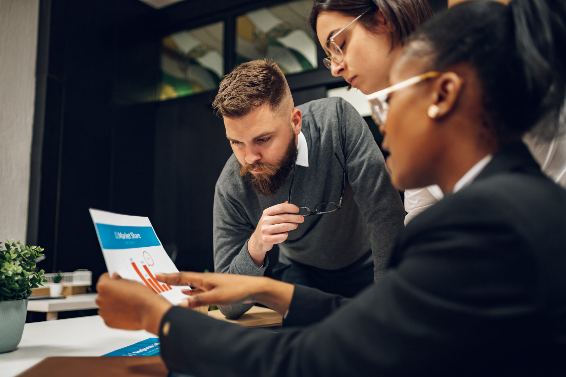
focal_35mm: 35
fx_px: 550
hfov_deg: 54.5
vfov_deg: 37.8
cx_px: 283
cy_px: 188
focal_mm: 35
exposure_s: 1/100
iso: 320
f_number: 1.8
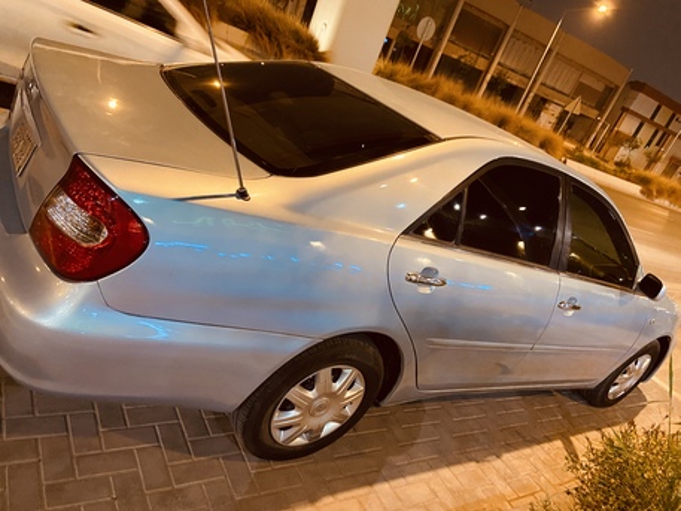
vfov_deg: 53.1
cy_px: 256
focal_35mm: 26
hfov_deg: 67.3
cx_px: 340
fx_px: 512
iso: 500
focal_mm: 4.25
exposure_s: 1/25
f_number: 1.8
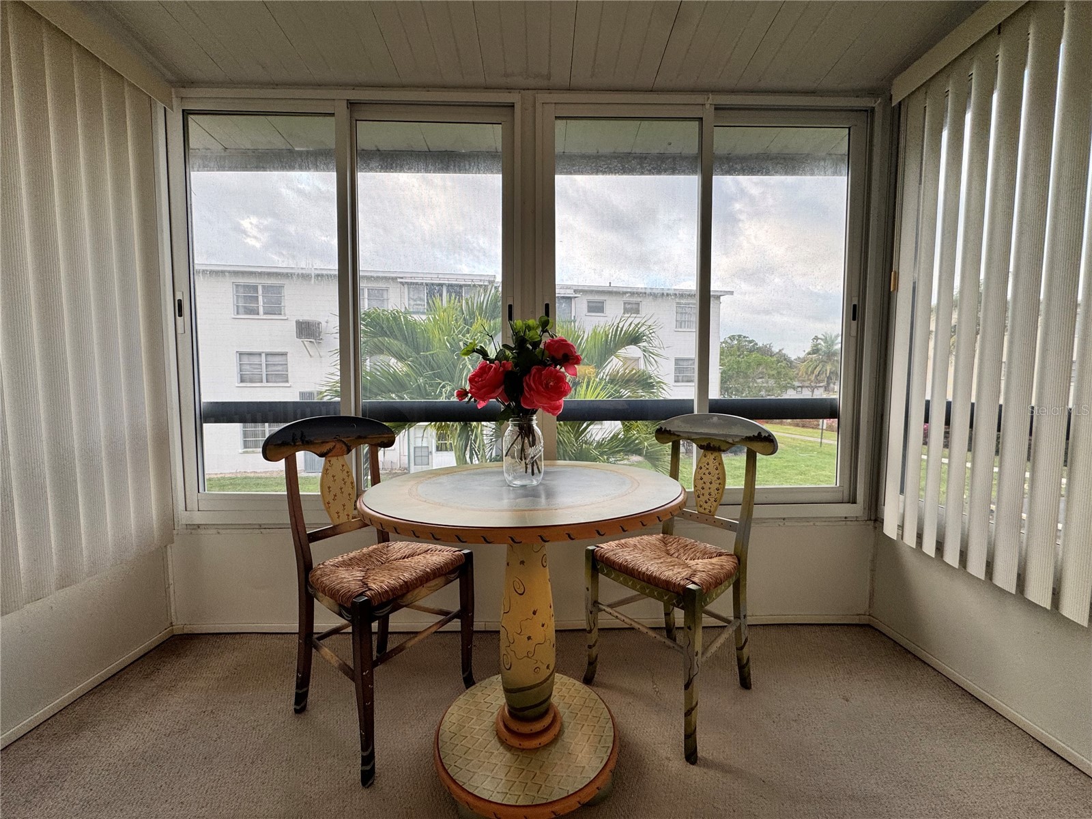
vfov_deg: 85.7
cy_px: 410
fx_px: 442
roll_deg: -0.1
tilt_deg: -4.3
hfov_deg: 102.1
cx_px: 546
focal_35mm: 14
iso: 100
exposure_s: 1/120
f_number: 2.2
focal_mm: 2.22
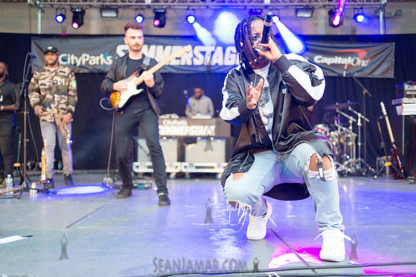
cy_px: 138
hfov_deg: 51.9
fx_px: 428
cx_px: 200
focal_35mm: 37
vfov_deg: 35.9
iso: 2500
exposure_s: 1/500
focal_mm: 35
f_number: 2
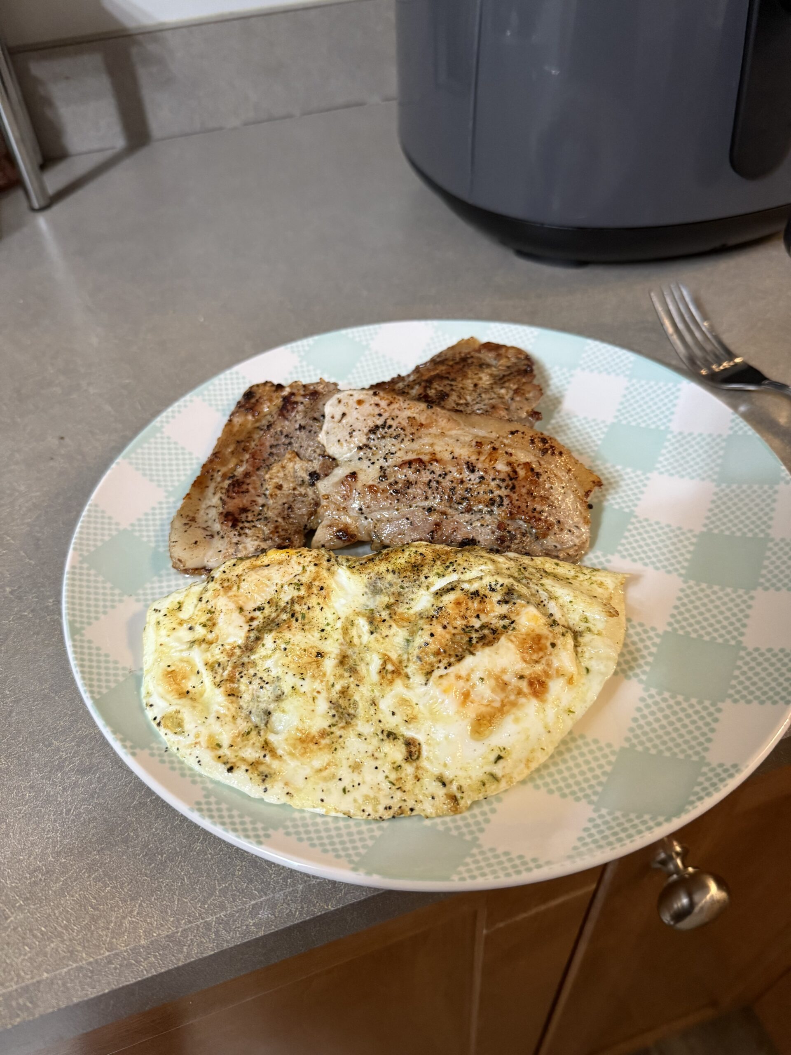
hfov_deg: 56.8
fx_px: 731
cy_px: 528
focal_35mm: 24
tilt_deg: -45.8
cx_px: 396
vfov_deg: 71.6
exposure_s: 1/60
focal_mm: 6.76
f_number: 1.78
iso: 400
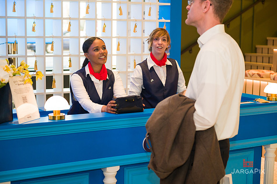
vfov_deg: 21.9
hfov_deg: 32.4
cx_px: 138
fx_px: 477
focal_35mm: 62
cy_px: 92
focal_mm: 62
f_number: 4
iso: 1600
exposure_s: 1/200
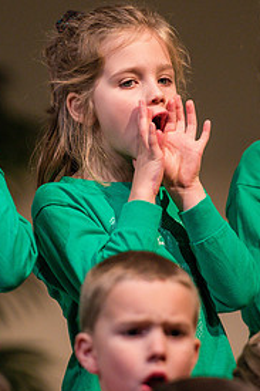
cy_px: 150
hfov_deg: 3.3
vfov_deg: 4.9
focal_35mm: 422
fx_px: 4577
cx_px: 152
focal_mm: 200
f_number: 2.8
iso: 1600
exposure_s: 1/125
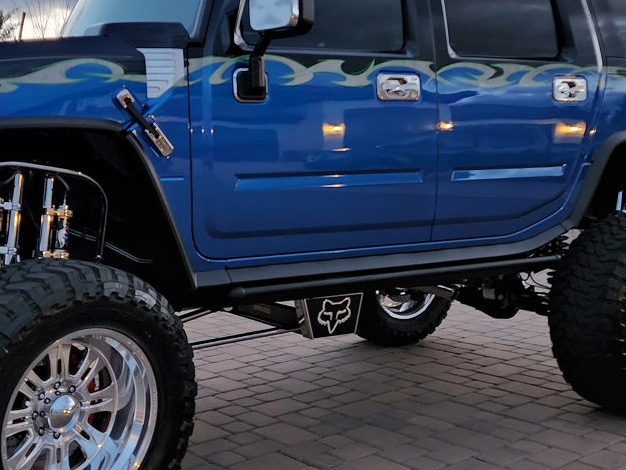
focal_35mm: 47
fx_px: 850
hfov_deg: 40.2
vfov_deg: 30.9
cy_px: 201
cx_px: 249
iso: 640
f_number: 1.8
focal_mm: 5.4
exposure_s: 1/30
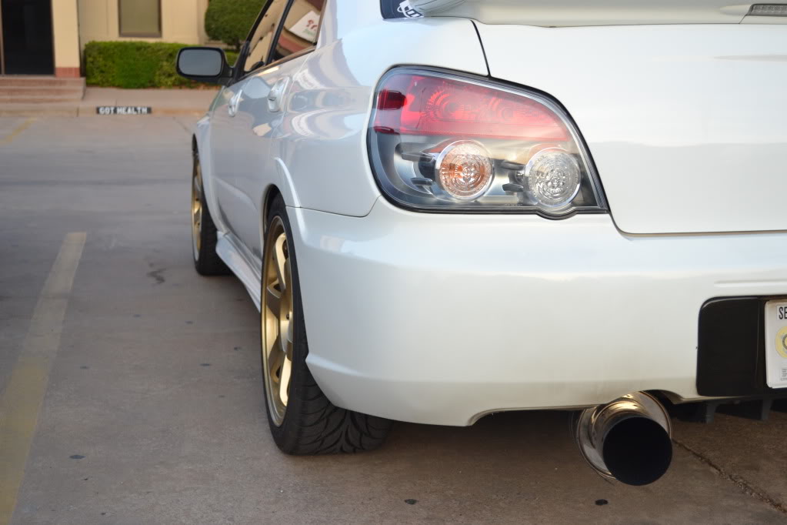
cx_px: 394
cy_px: 262
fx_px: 1049
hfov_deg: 41.1
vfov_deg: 28.1
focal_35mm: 48
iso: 360
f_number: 5.6
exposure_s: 1/125
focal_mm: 32
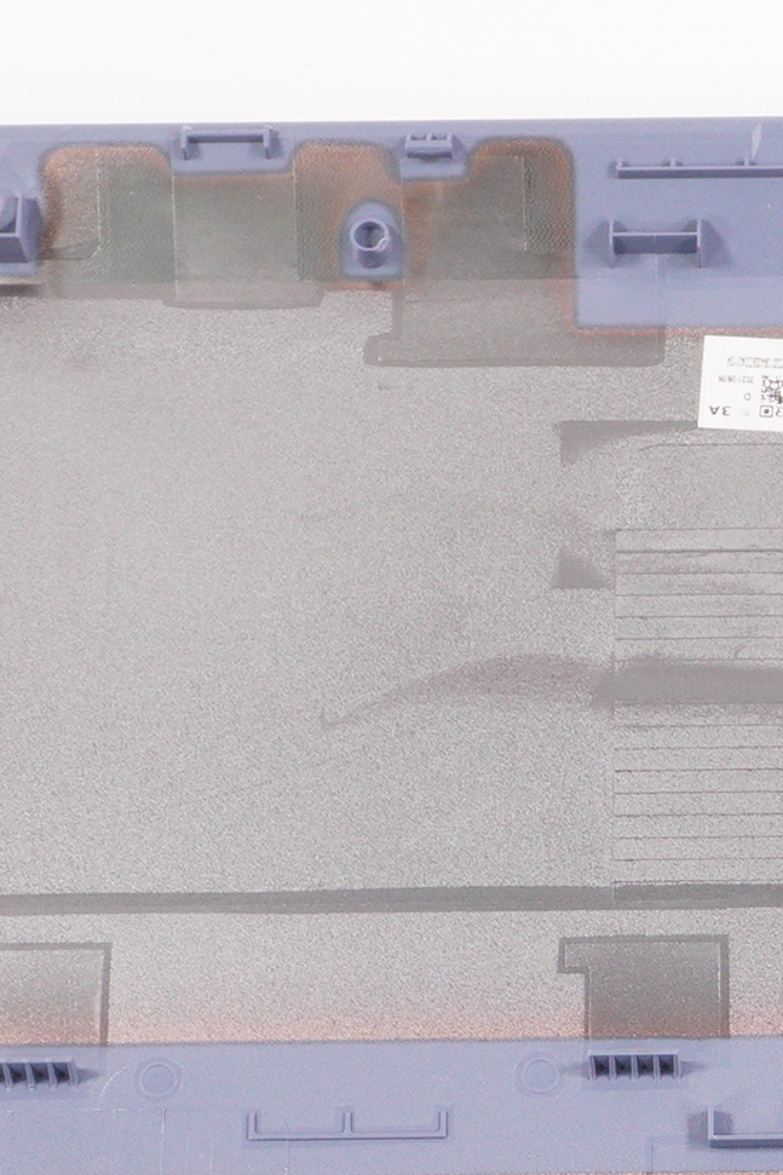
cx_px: 901
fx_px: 4106
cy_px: 1201
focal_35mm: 126
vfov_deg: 15.9
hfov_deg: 10.7
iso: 640
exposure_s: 1/250
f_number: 5.6
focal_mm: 23
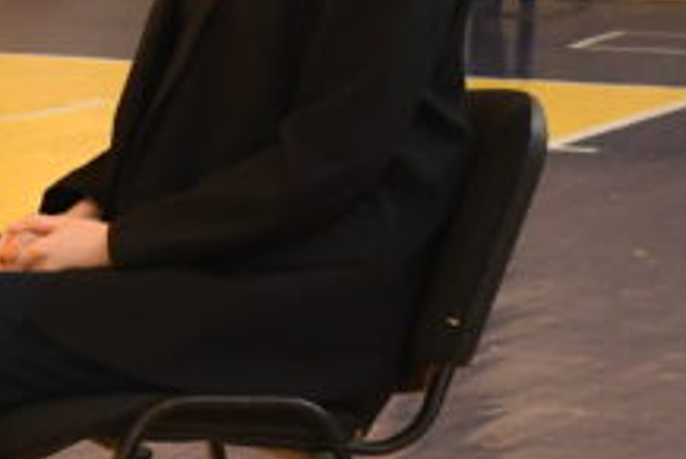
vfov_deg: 4.2
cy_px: 84
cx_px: -392
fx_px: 6178
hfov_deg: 6.3
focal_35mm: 324
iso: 2000
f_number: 6.3
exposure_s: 1/250
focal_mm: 50
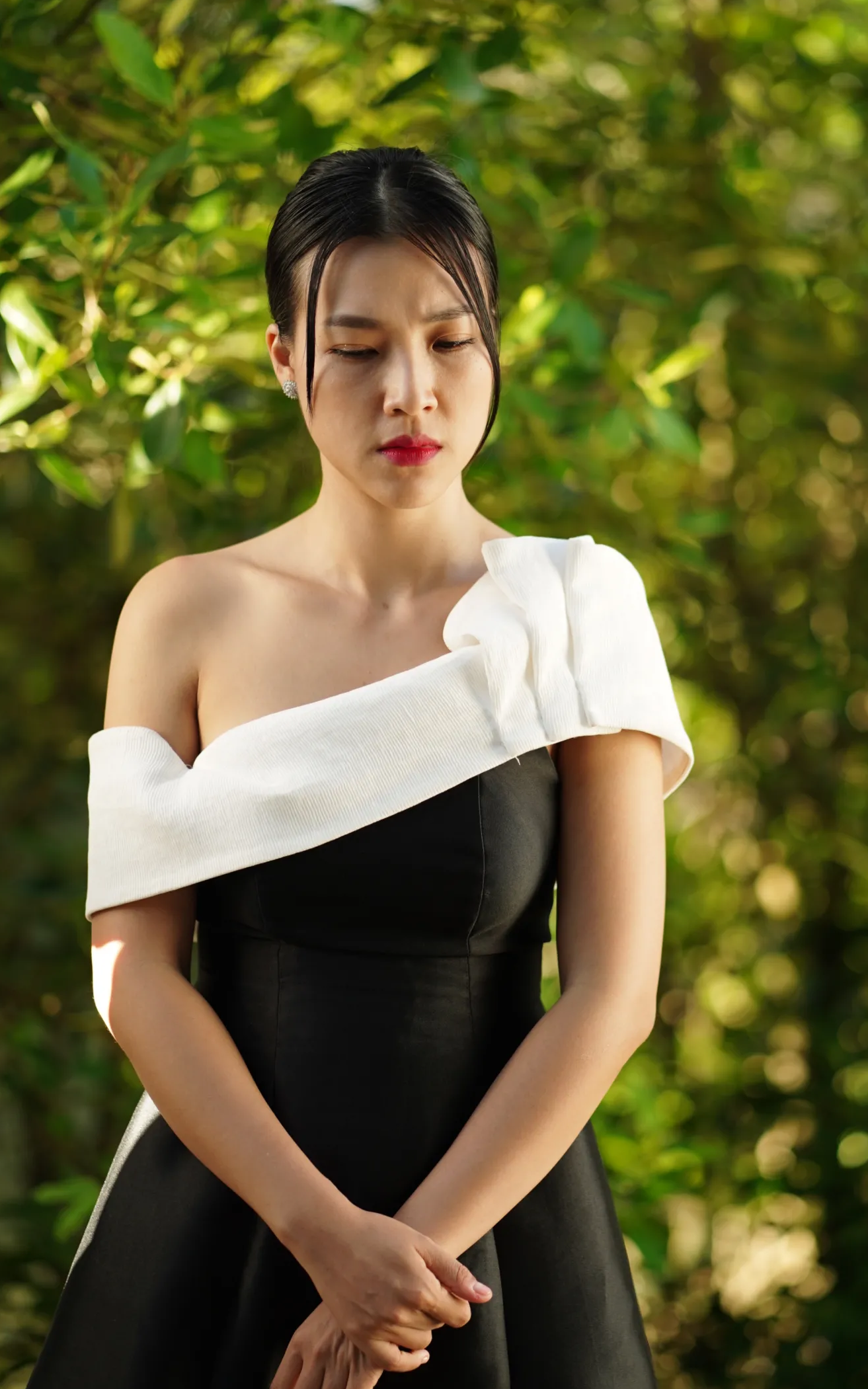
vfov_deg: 21.9
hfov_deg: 13.8
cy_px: 758
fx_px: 3596
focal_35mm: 95
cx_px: 496
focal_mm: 85
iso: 320
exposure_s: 1/800
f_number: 2.2
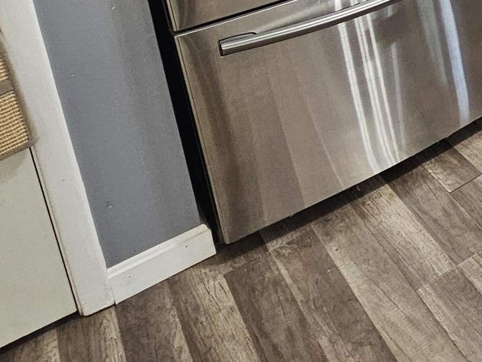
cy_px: -175
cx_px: 681
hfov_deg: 28.7
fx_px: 682
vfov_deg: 23.8
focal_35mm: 49
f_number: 2.2
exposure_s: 1/30
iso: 320
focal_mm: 2.2
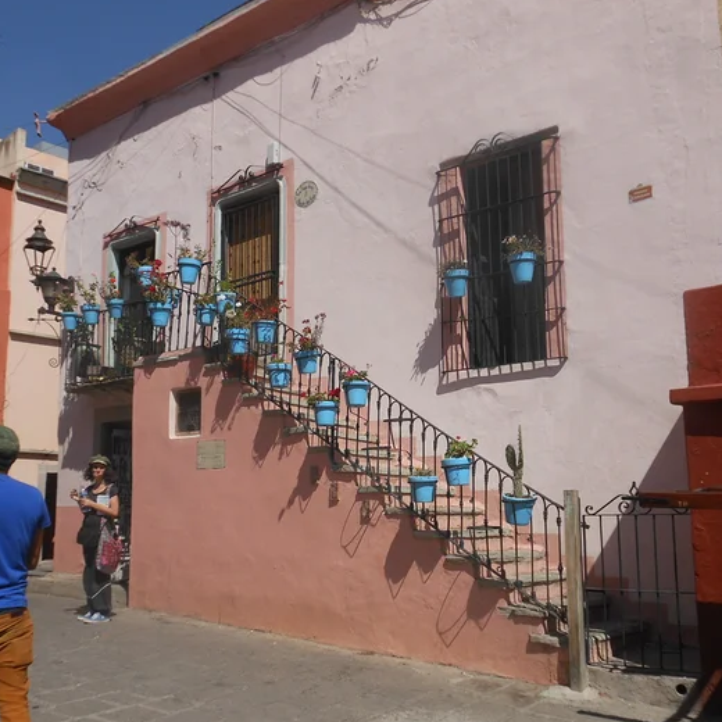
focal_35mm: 34
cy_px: 365
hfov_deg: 48.4
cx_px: 344
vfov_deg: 48.4
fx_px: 802
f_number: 10.2
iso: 80
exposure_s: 1/200
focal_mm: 4.5
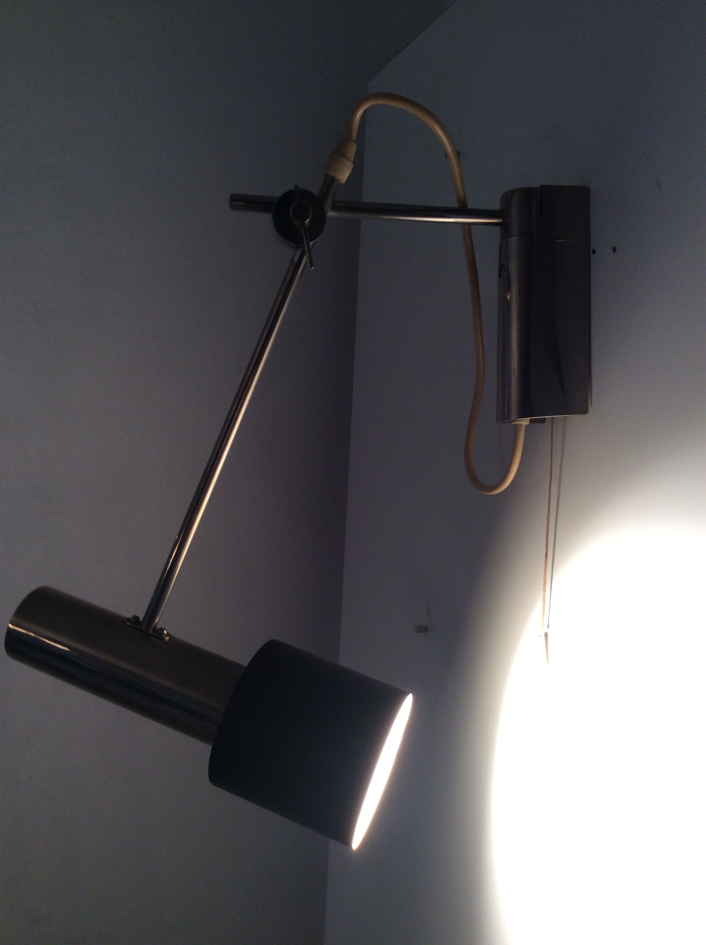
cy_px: 472
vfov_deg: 56.9
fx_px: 872
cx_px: 353
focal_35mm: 32
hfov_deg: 44.1
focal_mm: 3.3
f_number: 2.4
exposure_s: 1/25
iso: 32
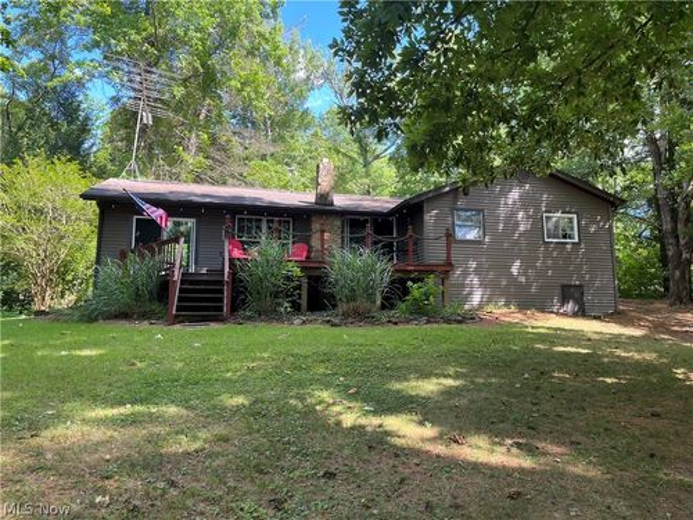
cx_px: 346
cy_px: 260
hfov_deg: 67.3
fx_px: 521
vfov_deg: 53.1
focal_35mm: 26
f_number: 1.6
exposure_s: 1/216
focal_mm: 5.1
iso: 40
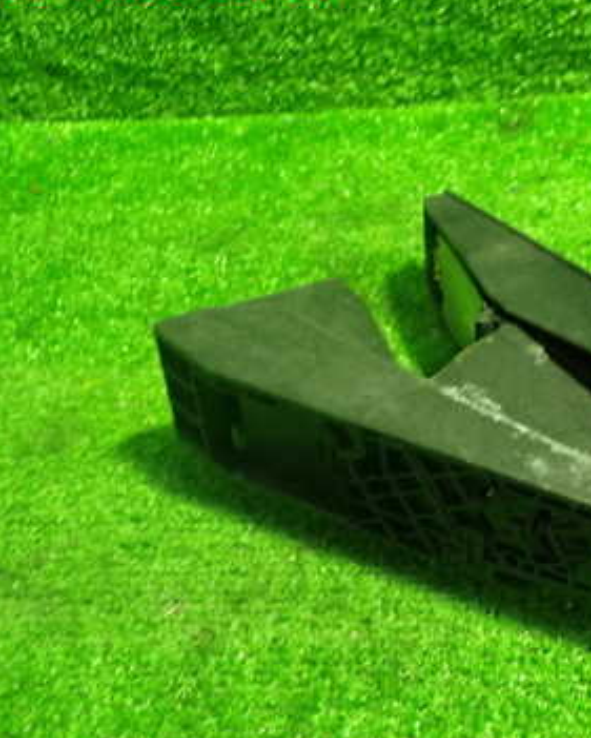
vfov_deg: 37.2
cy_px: 431
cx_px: 576
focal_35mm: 50
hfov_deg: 28.6
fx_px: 1093
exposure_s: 1/30
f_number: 2.3
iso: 640
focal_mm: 5.4
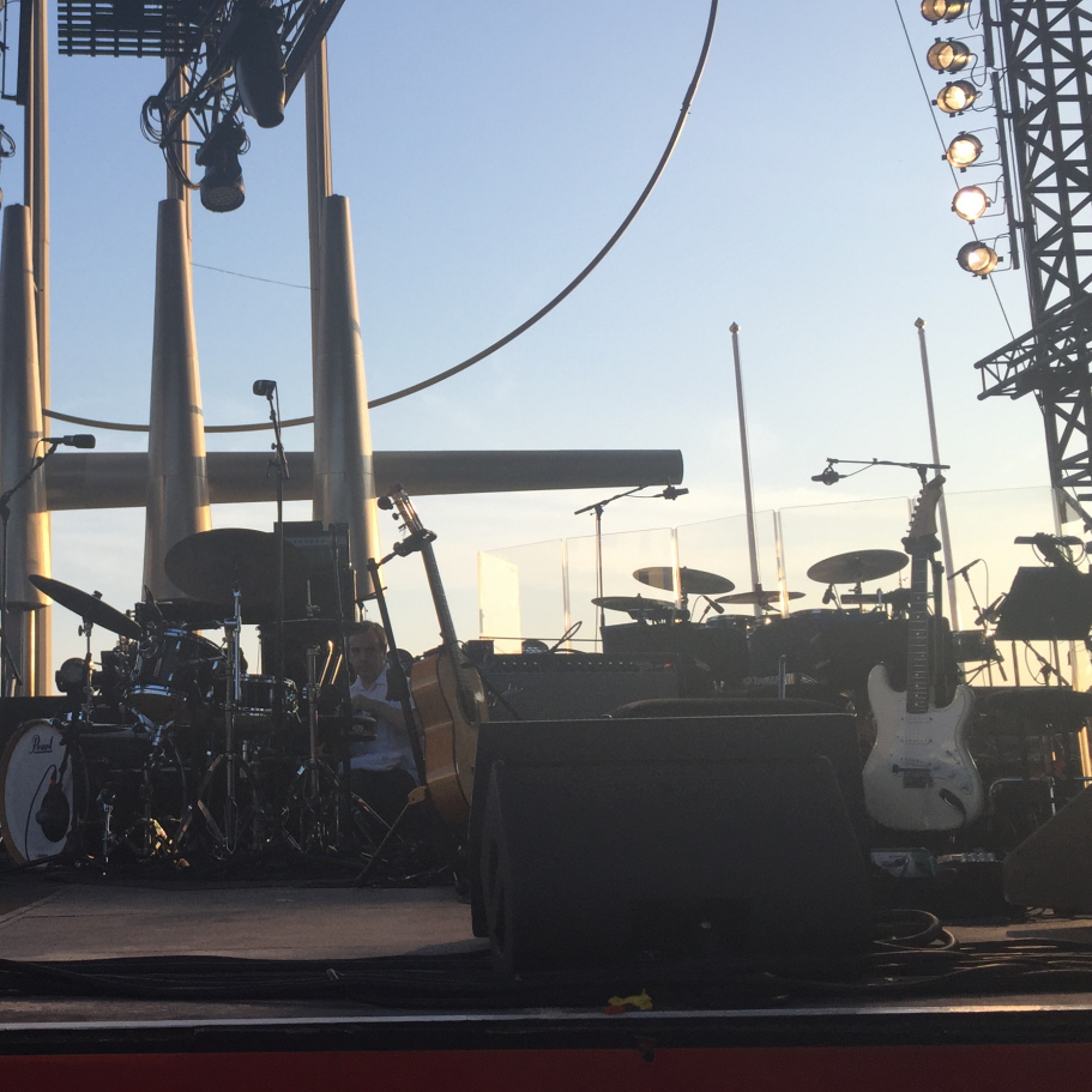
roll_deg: -0.4
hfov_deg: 36.1
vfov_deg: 37.5
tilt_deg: +11.1
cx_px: 199
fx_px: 1606
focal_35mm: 45
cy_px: 500
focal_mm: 4.15
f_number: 2.2
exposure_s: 1/682
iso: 32
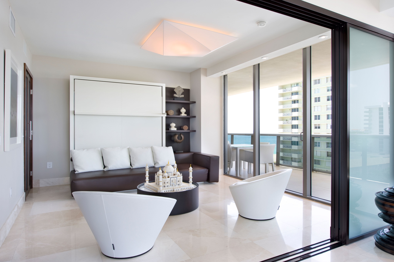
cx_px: 197
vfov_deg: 64.5
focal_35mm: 19
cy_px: 131
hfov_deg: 86.9
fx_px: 208
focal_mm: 19
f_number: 16
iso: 200
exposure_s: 1/13
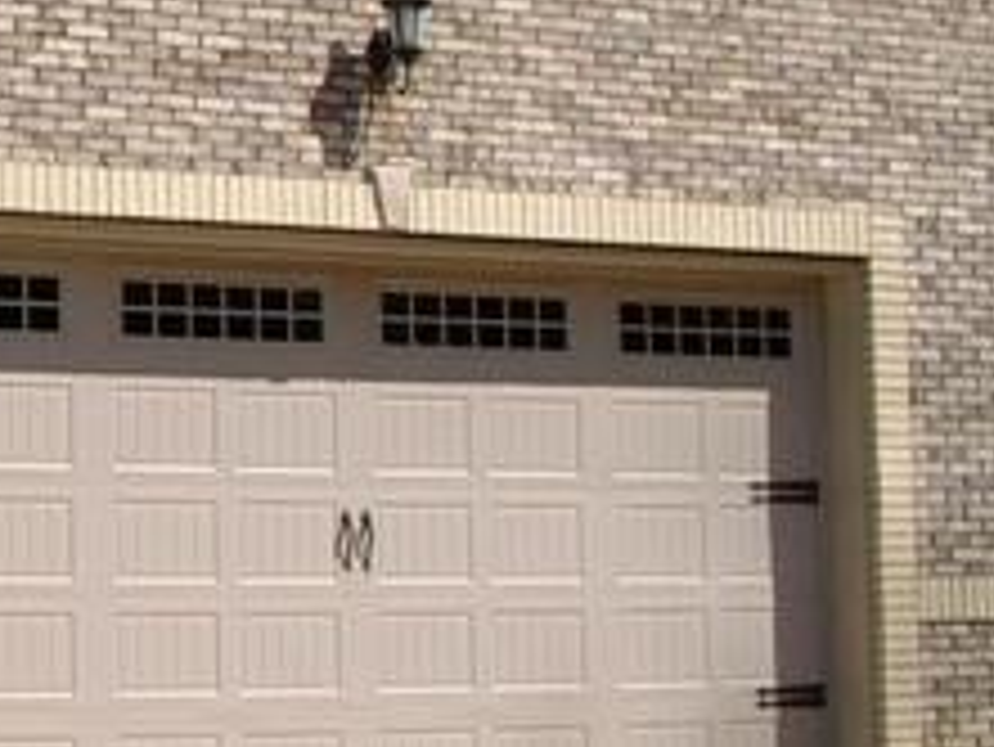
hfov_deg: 17.3
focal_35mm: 110
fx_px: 3160
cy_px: 126
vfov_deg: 13.4
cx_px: -72
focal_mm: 5.8
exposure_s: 1/640
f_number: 4.8
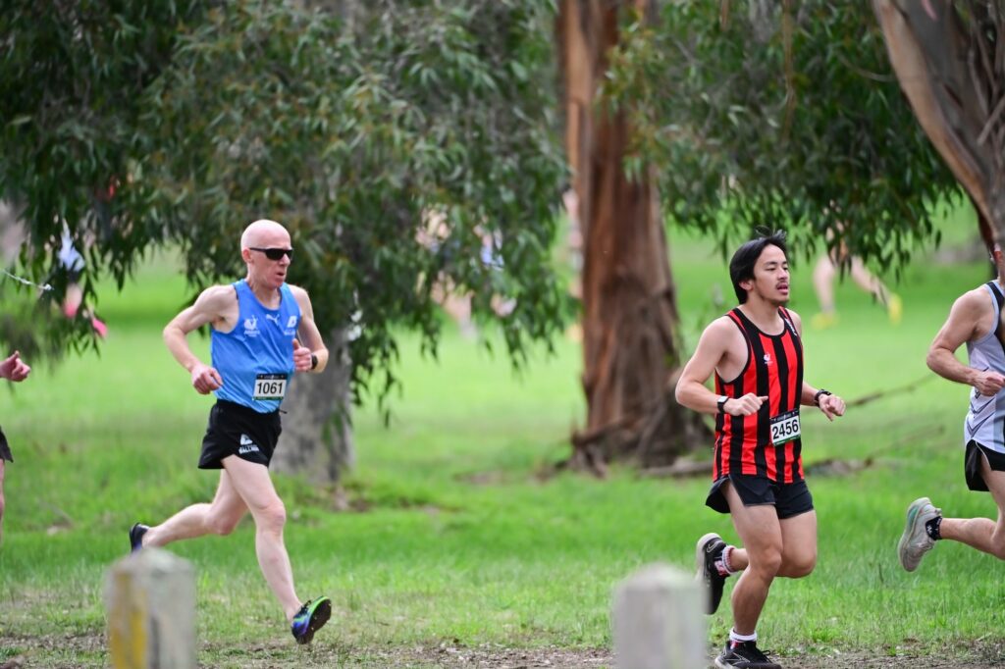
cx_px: 502
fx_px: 10604
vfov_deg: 3.6
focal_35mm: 380
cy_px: 334
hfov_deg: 5.4
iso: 3200
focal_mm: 380
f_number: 4
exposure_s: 1/1000
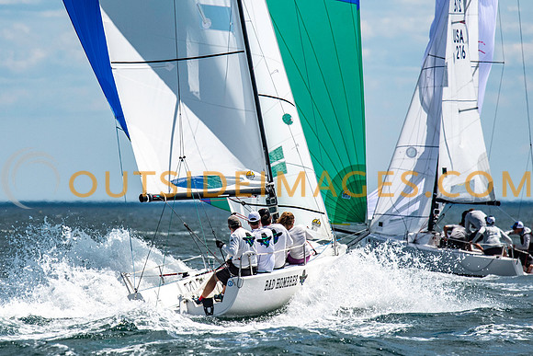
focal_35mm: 575
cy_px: 134
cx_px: 195
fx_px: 8511
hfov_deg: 3.6
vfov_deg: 2.4
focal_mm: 300
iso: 500
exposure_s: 1/6400
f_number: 5.6
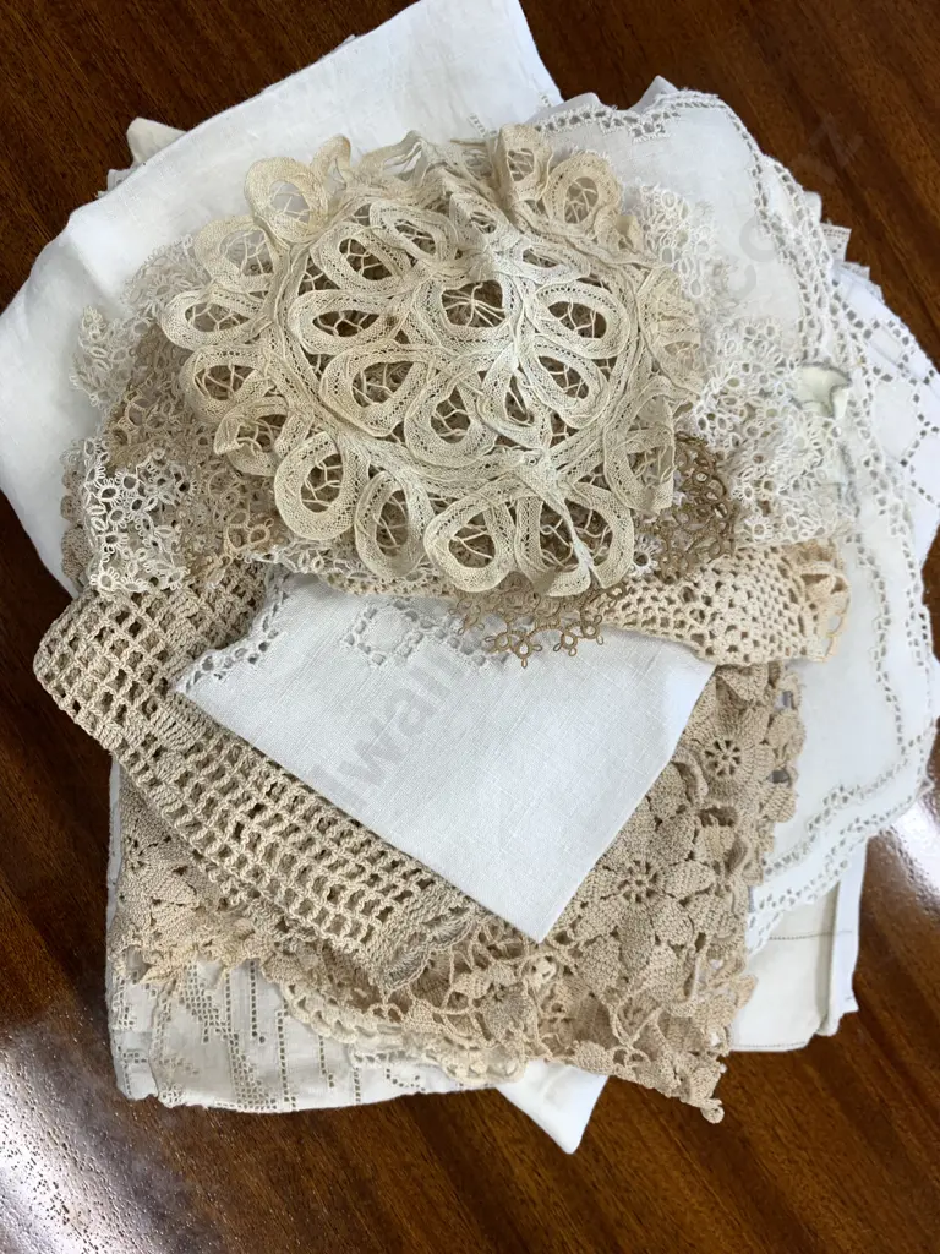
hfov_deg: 53.1
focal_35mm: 26
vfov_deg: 67.3
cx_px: 470
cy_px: 627
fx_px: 941
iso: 50
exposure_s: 1/100
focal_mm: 4.25
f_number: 1.8
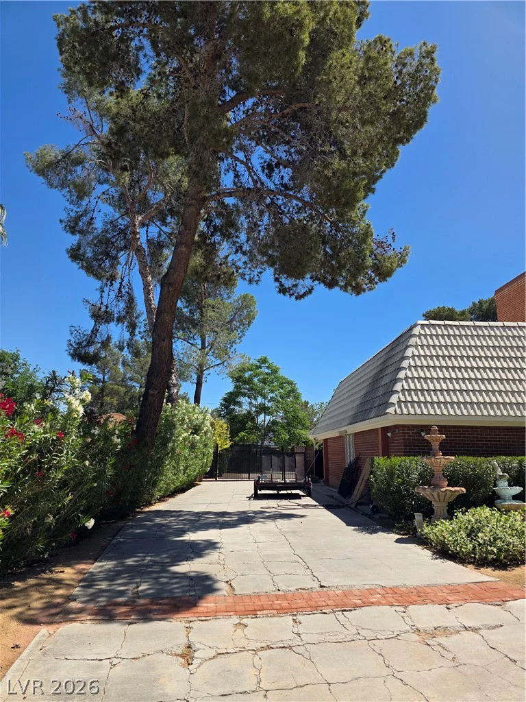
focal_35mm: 23
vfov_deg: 73.9
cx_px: 263
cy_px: 351
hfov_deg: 58.9
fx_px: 466
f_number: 1.7
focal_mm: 6.3
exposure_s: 1/5778
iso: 80
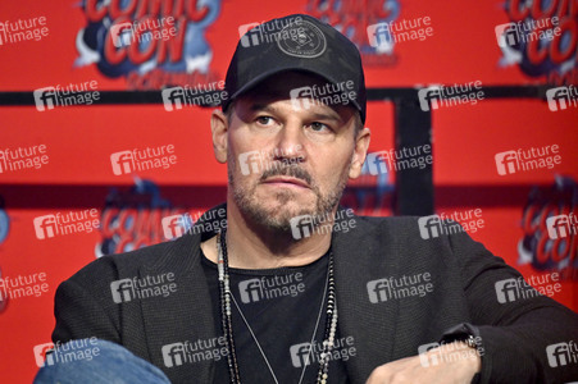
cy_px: 192
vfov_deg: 3.4
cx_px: 289
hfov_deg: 5.2
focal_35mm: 400
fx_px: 6417
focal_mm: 400
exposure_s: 1/500
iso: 2500
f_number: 4.5
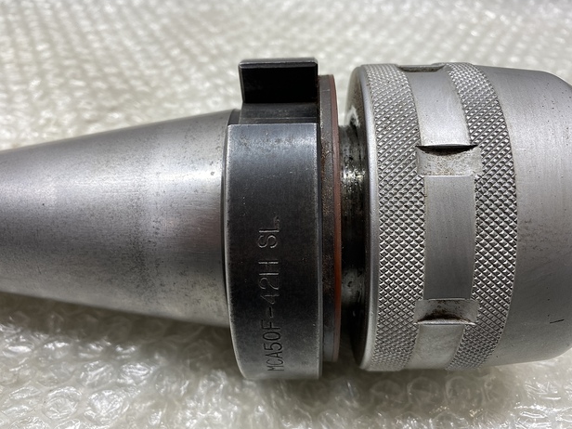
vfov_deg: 51.4
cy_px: 214
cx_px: 290
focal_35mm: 27
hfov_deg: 65.3
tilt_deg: -45.3
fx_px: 446
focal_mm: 4.25
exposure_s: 1/100
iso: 40
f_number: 1.8
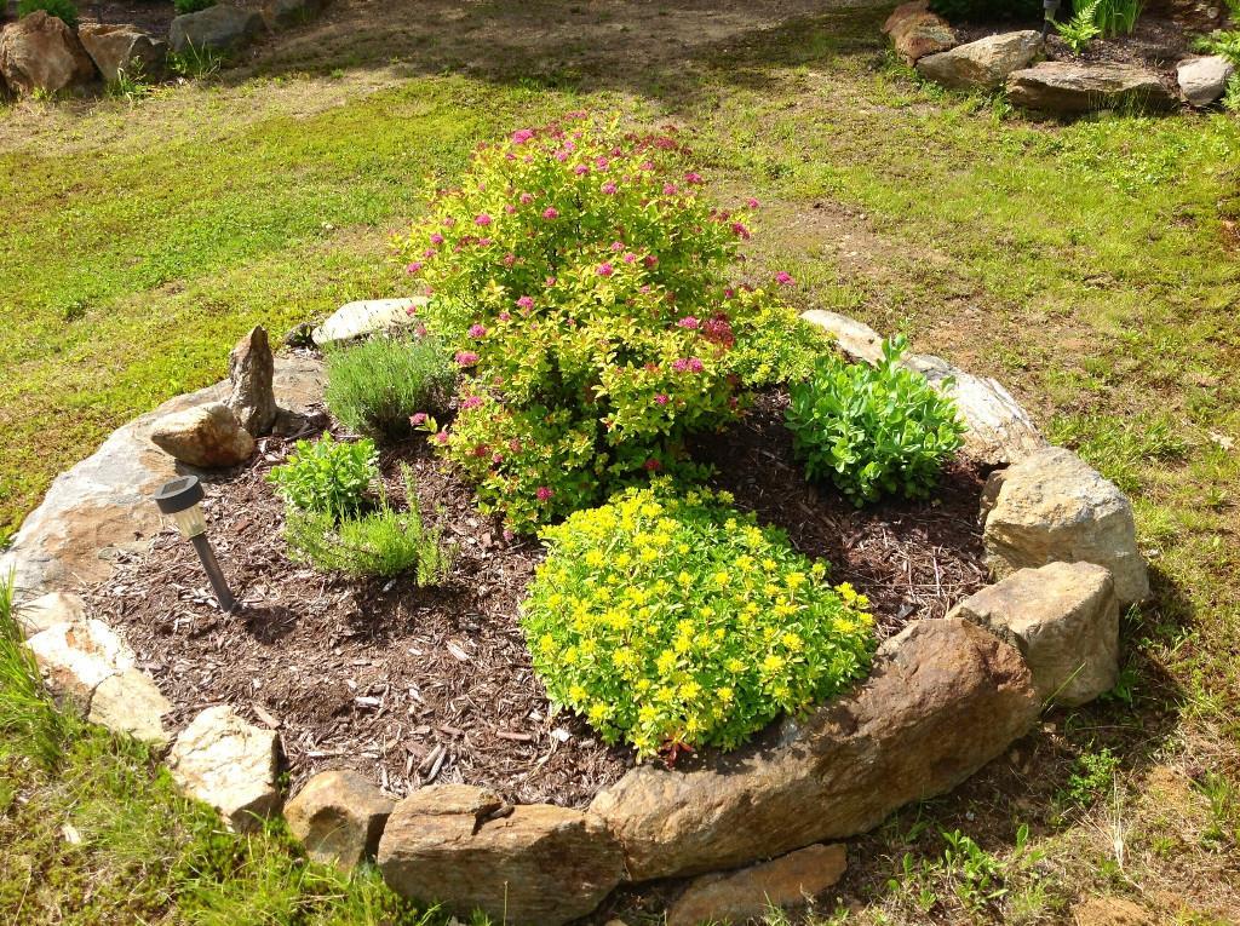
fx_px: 1252
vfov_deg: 40.6
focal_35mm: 35
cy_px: 463
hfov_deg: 52.7
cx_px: 620
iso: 50
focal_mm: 4.28
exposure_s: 1/1080
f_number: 2.4
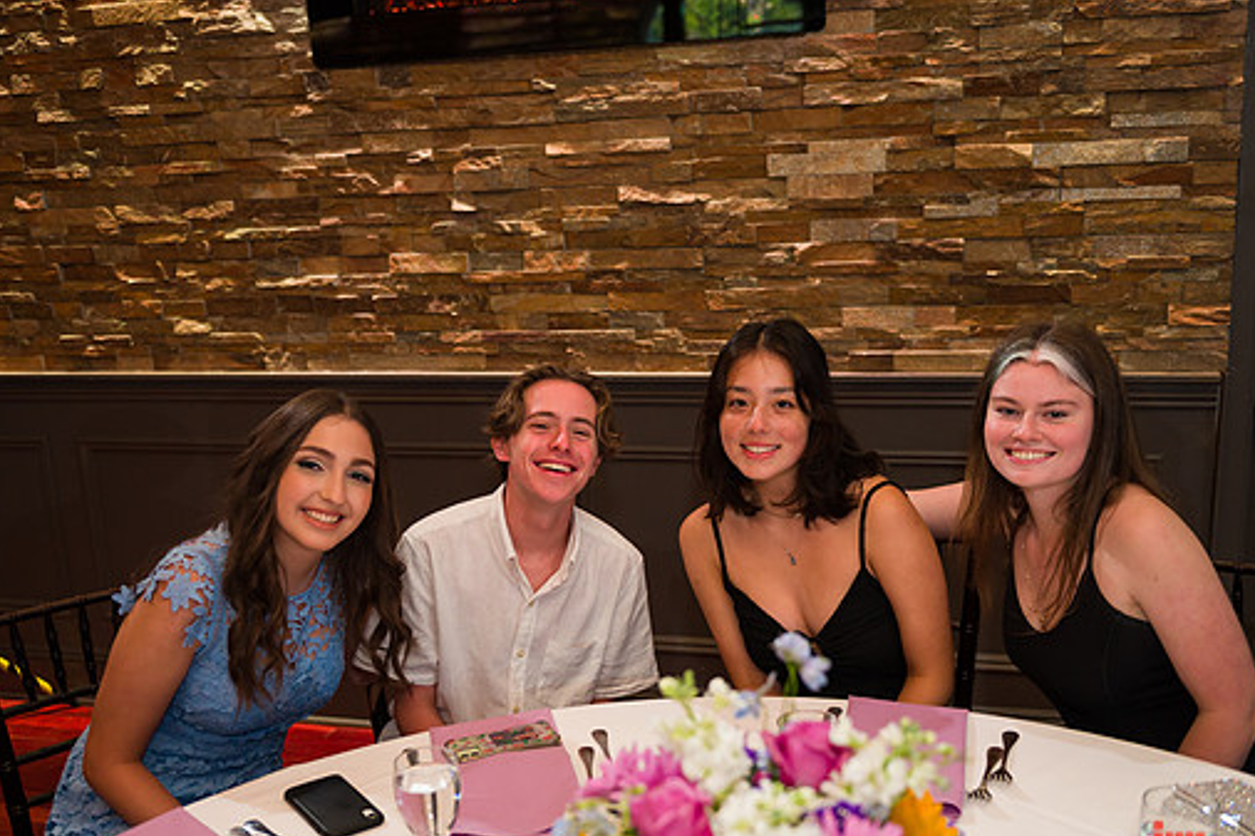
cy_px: 471
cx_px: 610
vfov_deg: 34.1
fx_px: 1359
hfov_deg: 49.6
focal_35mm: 39
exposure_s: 1/125
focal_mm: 34
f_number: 3.2
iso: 1250
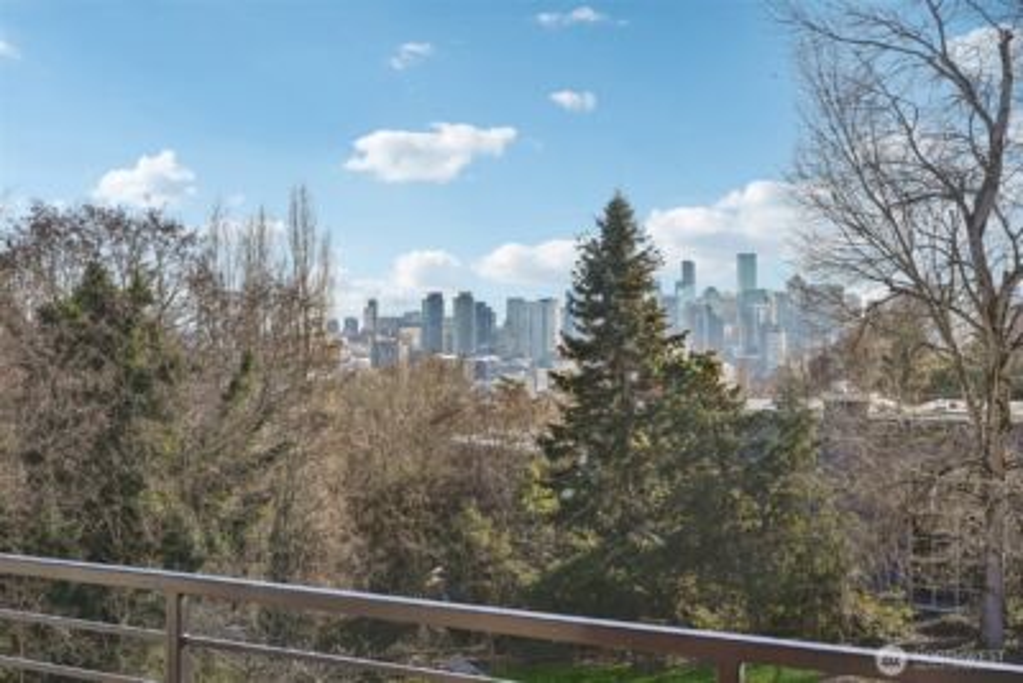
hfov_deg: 46.4
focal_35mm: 42
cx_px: 512
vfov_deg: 31.9
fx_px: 1194
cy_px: 342
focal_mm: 28
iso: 100
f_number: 8
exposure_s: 1/200
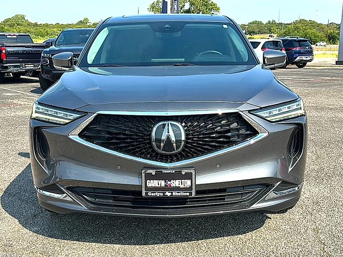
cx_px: 172
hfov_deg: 50.1
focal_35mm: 37
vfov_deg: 38.7
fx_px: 367
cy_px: 128
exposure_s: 1/3165
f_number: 1.78
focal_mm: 6.86
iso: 80
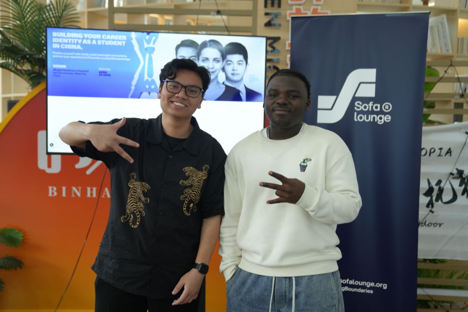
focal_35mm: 38
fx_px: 494
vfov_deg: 35.0
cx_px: 234
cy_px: 156
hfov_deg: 50.7
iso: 1250
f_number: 2.8
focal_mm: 38
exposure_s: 1/200
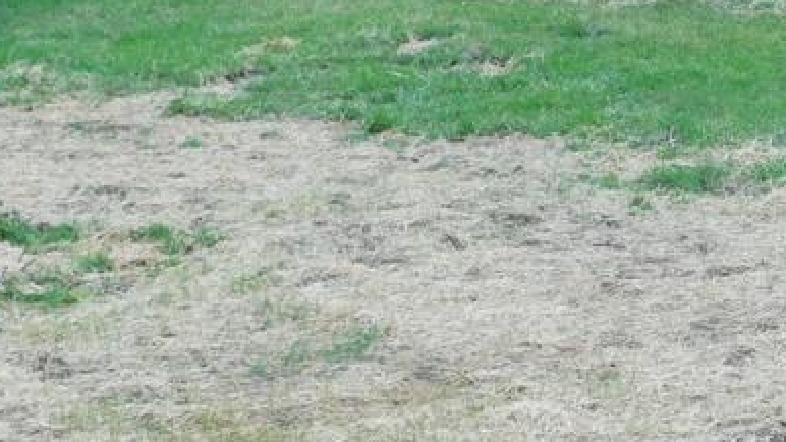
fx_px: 2709
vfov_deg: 9.2
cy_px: -139
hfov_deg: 16.1
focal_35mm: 130
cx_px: 821
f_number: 3.7
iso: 125
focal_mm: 8
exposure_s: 1/400
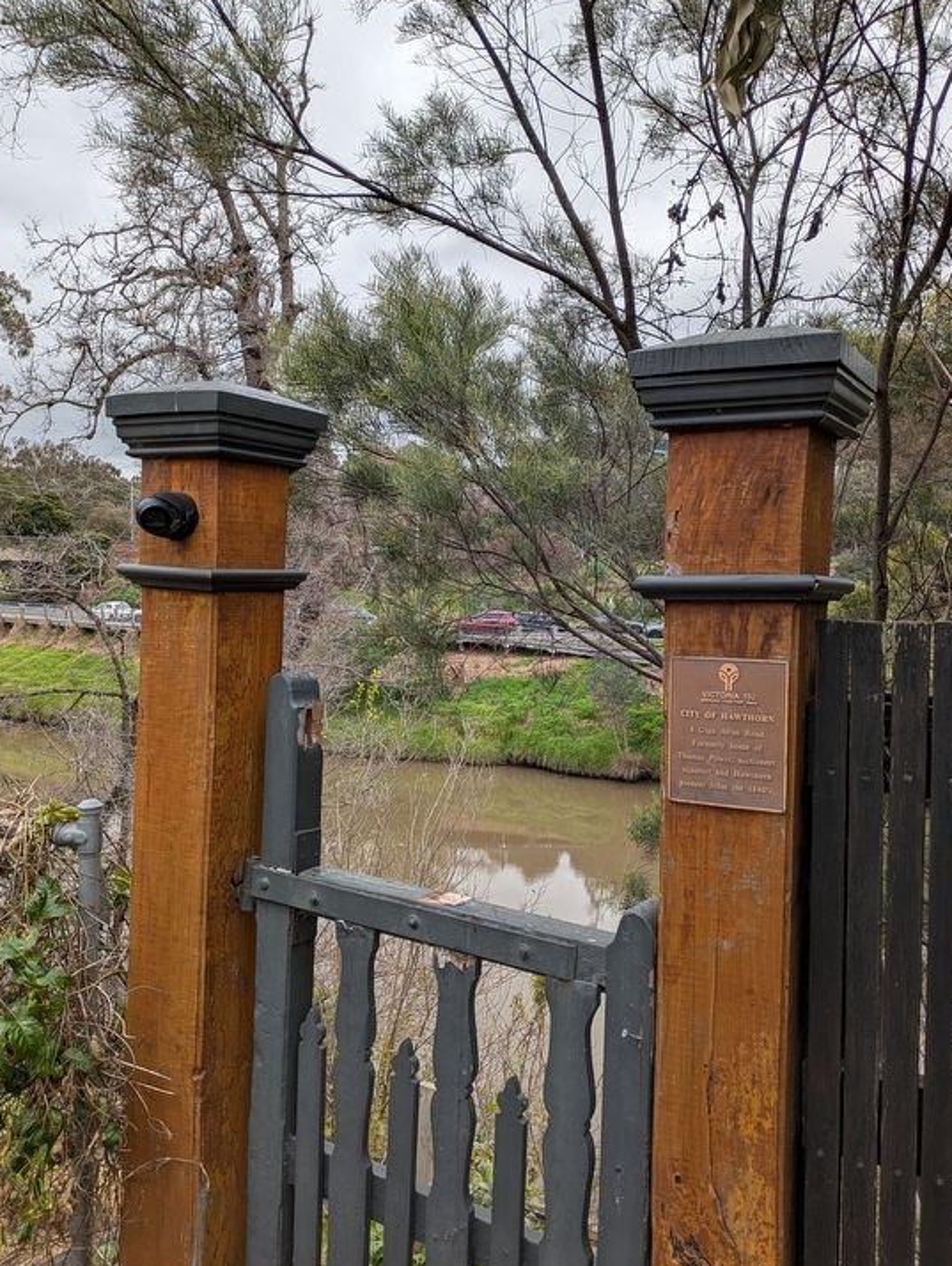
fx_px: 1025
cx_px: 519
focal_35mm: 28
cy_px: 606
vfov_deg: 63.4
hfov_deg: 49.8
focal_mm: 5.43
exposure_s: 1/690
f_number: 1.89
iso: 50
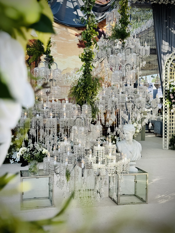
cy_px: 116
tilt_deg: -2.8
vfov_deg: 39.7
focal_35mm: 48
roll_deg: +0.0
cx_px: 88
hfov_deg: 30.3
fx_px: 324
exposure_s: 1/1133
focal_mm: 6.76
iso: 64
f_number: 1.78
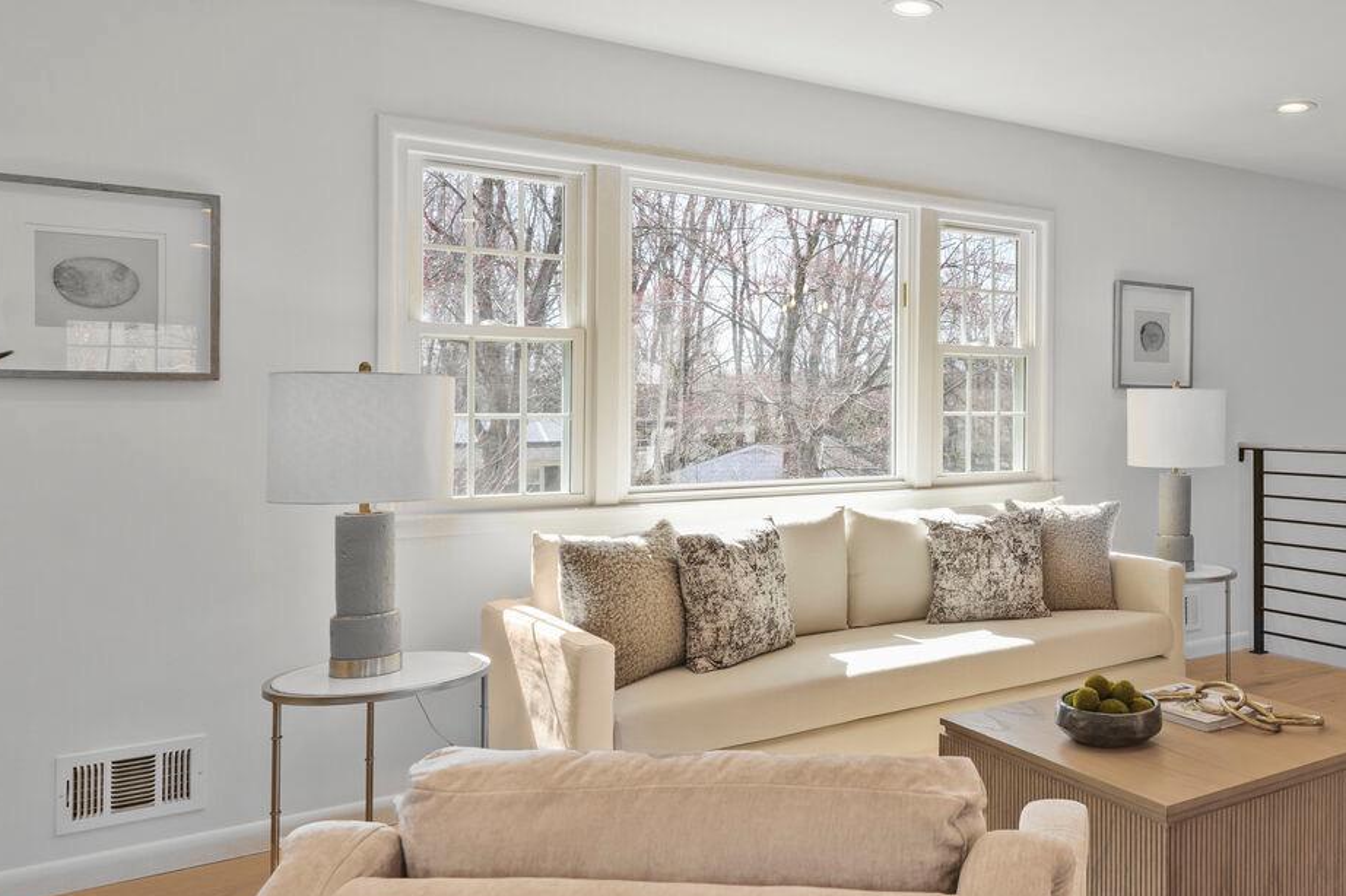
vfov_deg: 43.6
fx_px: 1121
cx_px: 1031
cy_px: 444
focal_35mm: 30
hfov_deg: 58.3
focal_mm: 16
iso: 200
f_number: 8
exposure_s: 1/60
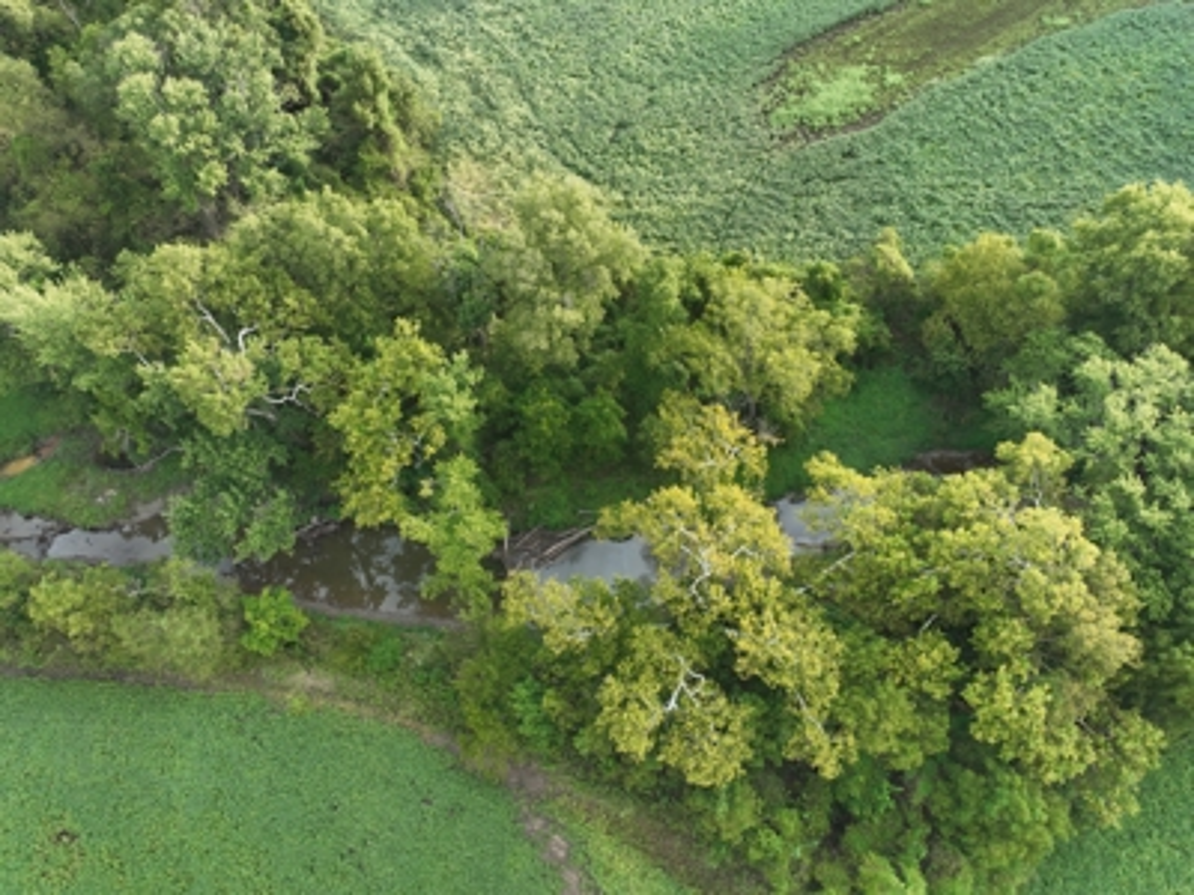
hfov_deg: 71.6
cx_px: 597
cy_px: 448
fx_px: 828
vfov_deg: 56.8
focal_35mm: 24
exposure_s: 1/80
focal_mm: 12.29
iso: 100
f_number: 2.8
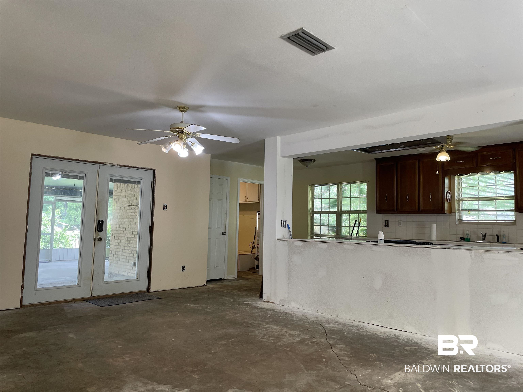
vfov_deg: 53.1
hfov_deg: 67.3
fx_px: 393
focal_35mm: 26
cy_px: 196
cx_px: 262
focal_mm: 4.2
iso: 80
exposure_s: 1/60
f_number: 1.6
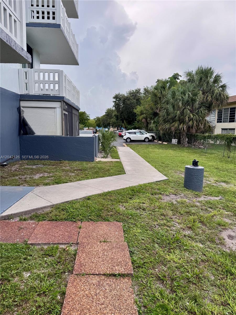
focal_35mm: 24
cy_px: 158
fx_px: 218
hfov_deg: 56.8
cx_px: 118
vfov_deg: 71.6
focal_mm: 6.76
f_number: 1.78
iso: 80
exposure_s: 1/876
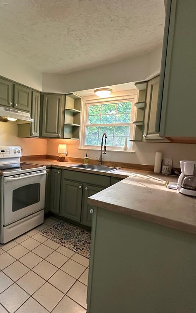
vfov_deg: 85.1
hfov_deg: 56.2
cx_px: 45
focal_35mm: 20
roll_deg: -2.9
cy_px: 157
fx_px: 171
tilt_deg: -5.3
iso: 250
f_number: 2.2
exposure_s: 1/120
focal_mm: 2.22
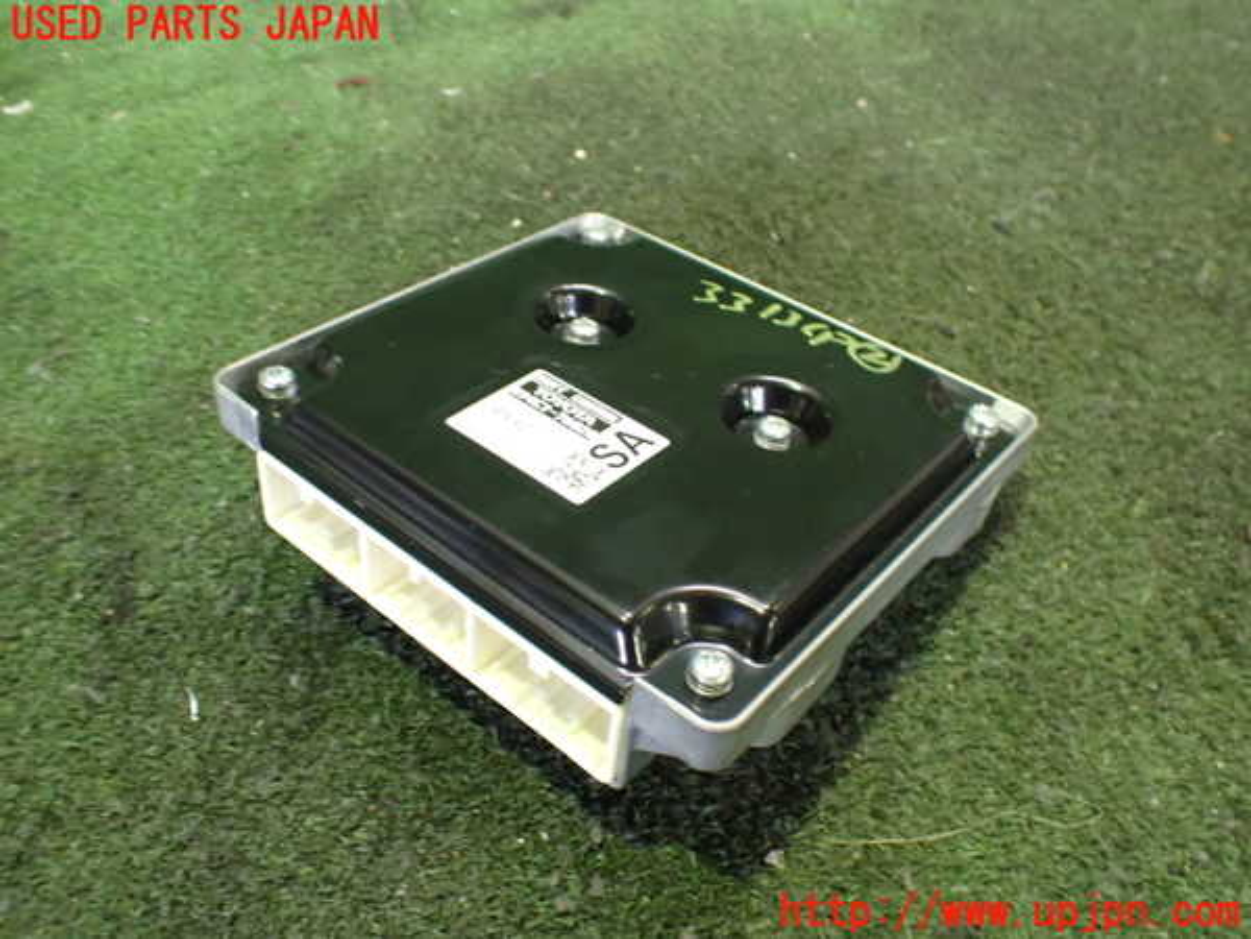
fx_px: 1084
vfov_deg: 46.8
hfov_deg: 60.0
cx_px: 626
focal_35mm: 30
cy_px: 470
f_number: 2.3
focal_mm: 5.4
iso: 1000
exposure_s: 1/30
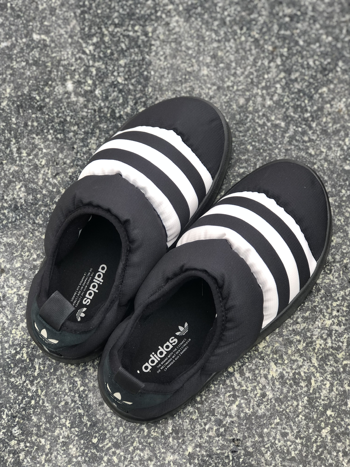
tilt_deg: -73.2
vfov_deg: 33.8
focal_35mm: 57
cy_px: 234
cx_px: 175
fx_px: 768
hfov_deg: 25.7
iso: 20
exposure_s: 1/60
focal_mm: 6.6
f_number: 2.8
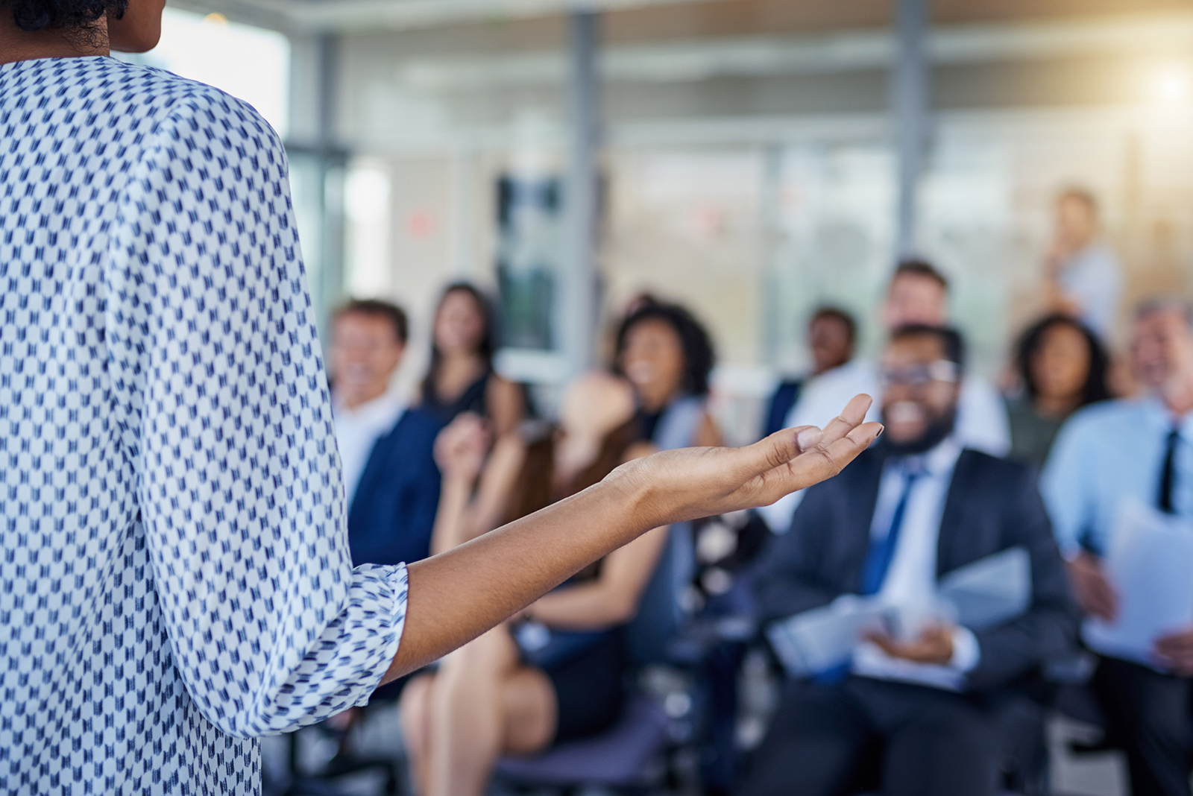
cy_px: 398
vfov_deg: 37.9
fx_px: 1160
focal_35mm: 35
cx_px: 596
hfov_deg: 54.4
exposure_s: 1/320
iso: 200
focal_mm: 35
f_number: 1.8
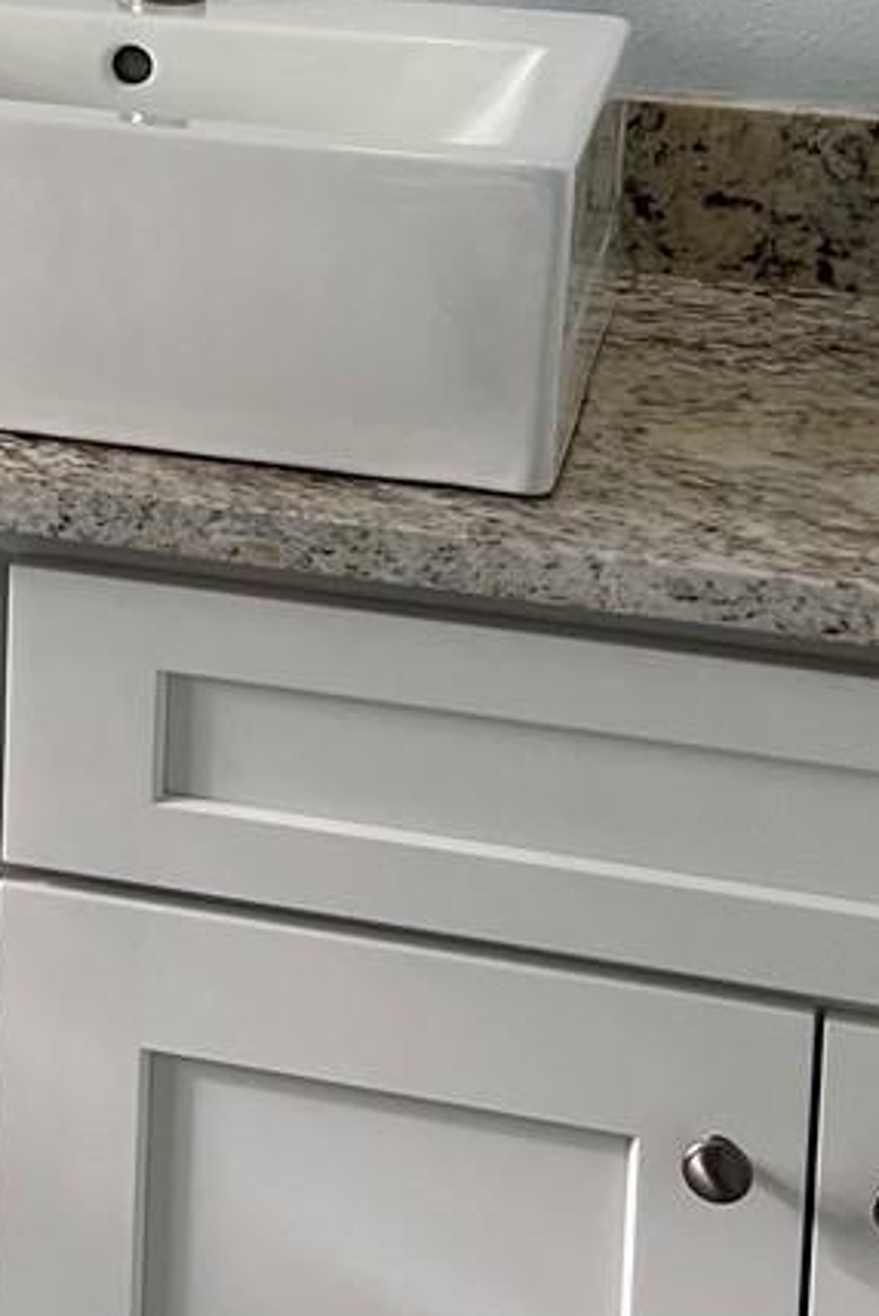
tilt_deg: -7.7
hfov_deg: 12.4
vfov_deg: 19.2
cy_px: -191
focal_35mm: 101
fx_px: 3693
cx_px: -704
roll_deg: +0.1
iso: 50
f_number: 1.6
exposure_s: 1/693
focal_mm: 5.1
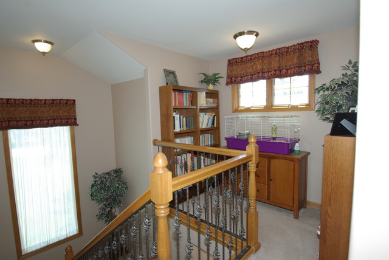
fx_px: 195
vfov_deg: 67.5
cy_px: 130
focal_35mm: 18
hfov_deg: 89.9
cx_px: 194
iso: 100
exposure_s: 1/20
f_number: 4
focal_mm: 11.88
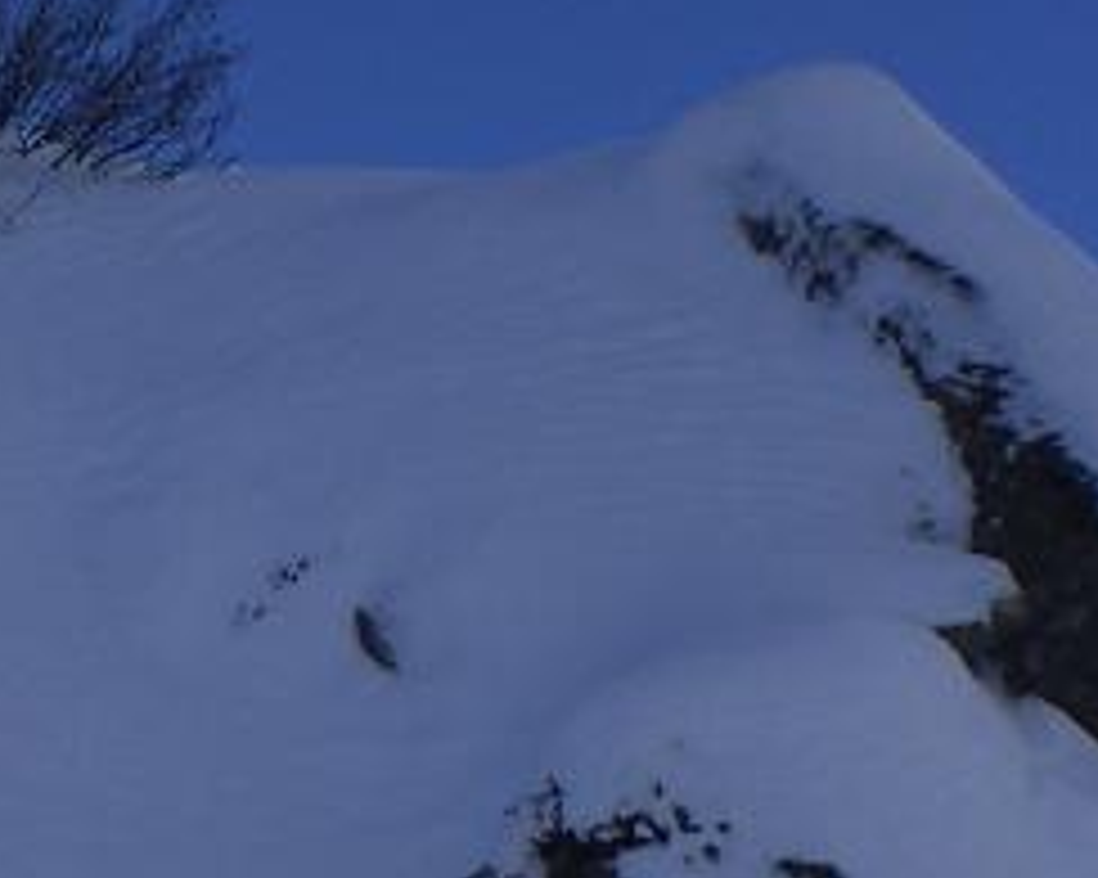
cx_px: -338
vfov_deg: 10.8
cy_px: 1103
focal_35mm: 140
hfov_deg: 13.3
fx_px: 4548
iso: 50
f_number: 4.4
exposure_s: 1/640
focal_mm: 6.3
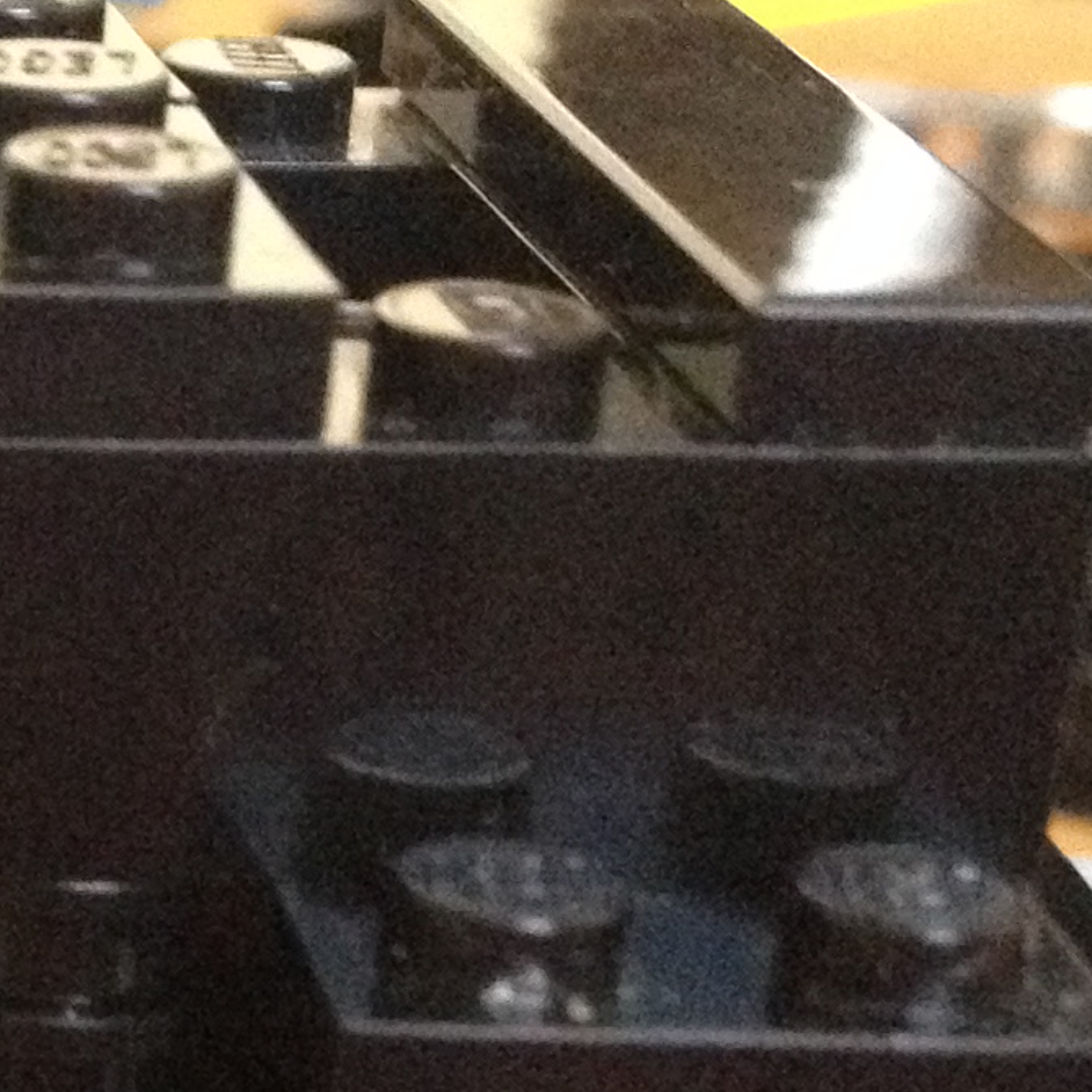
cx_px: -746
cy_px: 1081
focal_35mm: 151
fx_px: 5389
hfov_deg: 11.0
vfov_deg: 11.5
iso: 400
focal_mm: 4.28
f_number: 2.4
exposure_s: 1/17
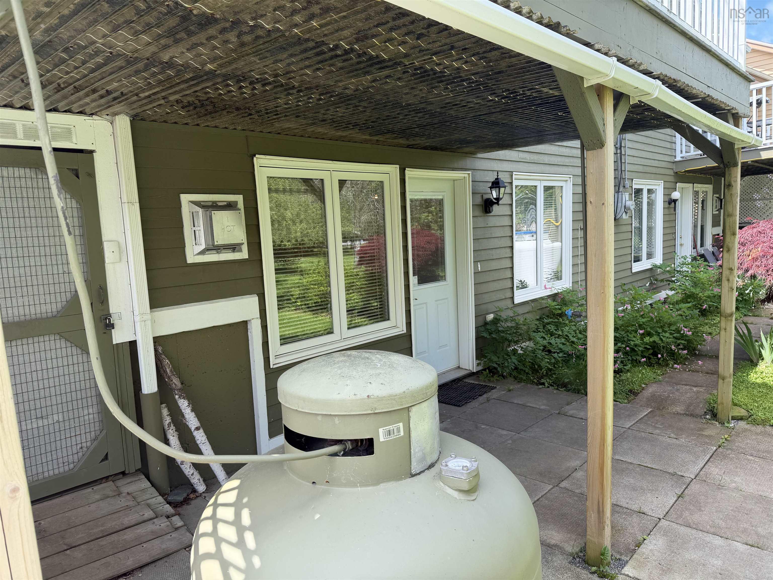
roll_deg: +2.9
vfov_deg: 56.8
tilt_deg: -7.6
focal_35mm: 24
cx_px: 386
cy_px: 290
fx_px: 536
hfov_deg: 71.6
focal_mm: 6.76
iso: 80
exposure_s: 1/788
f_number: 1.78
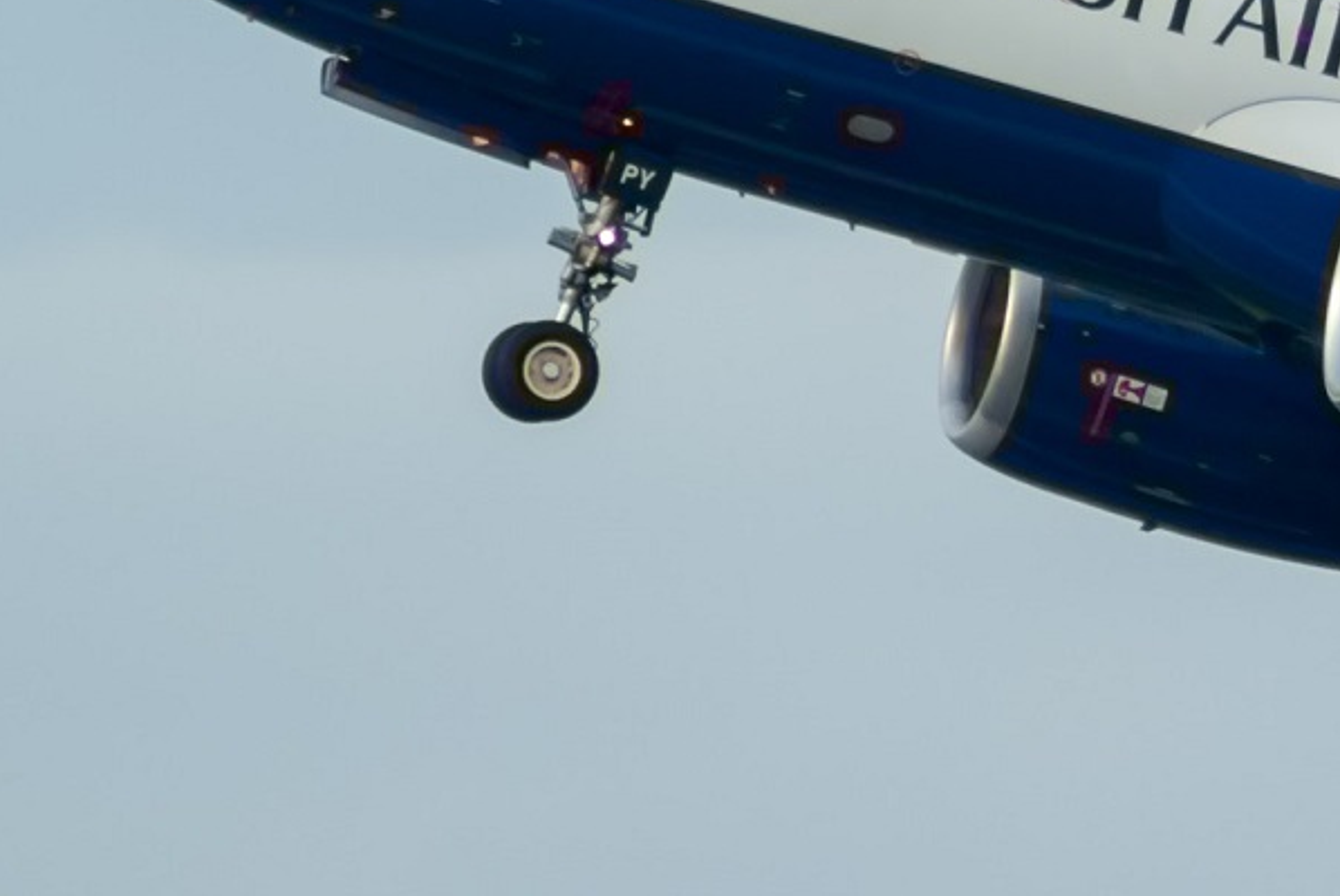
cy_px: 325
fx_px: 67064
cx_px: 2270
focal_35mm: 1800
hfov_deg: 1.1
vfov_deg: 0.8
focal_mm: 300
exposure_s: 1/640
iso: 200
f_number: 7.1
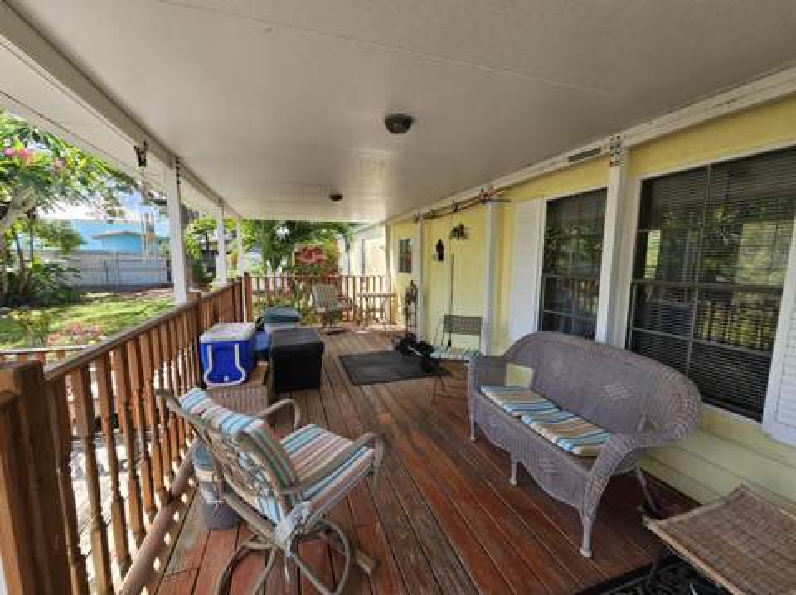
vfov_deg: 89.8
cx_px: 398
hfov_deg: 106.2
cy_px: 298
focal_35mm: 13
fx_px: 299
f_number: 2.2
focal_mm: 2.2
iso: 50
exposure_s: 1/325
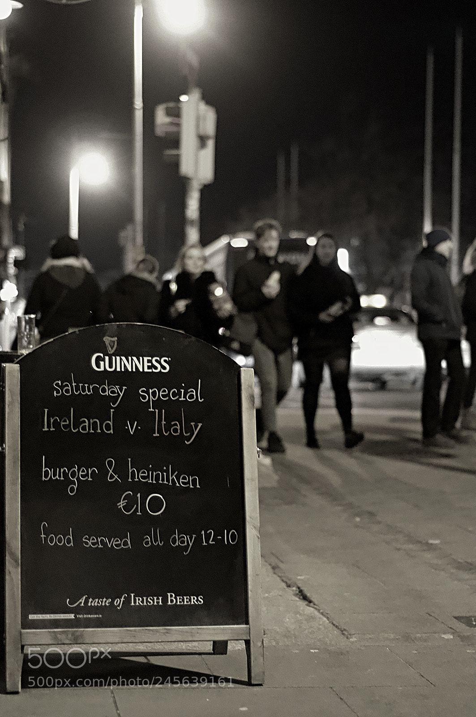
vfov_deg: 27.0
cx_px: 238
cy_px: 358
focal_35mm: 75
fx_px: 1491
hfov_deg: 18.1
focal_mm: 50
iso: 6400
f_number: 1.8
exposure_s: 1/50
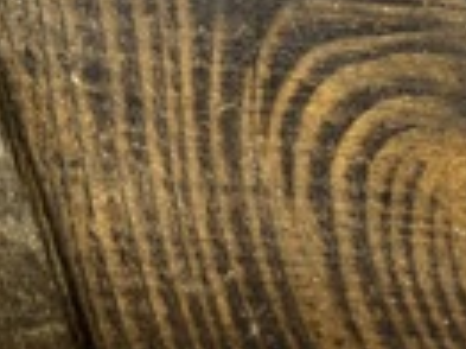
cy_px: -274
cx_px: -430
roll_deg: -0.4
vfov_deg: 11.7
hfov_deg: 14.4
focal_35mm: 117
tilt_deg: -32.0
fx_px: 1574
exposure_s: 1/50
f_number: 1.78
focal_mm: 6.76
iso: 200
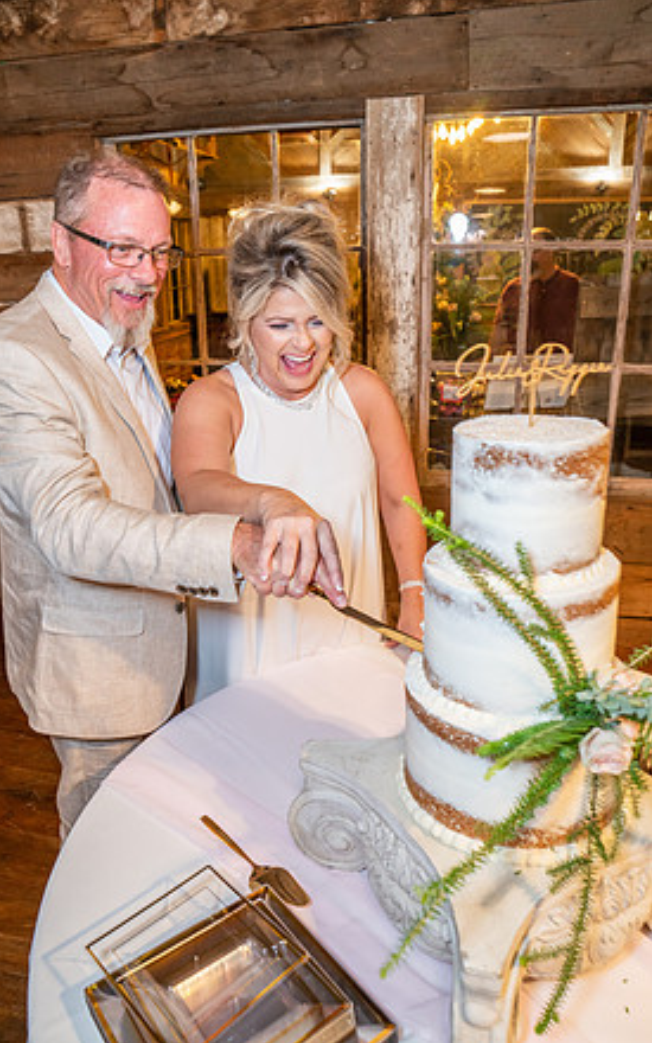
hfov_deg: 49.2
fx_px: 711
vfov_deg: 72.5
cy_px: 531
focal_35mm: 25
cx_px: 299
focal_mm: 24
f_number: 4.5
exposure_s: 1/60
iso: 1600
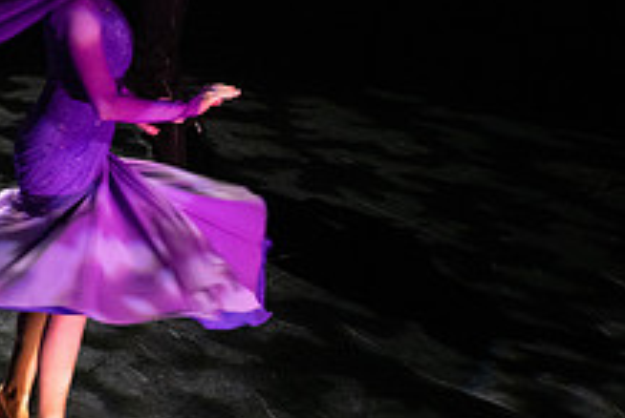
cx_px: -26
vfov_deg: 7.4
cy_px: -30
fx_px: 3233
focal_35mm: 186
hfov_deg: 10.9
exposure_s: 1/125
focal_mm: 70
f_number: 4
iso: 8000
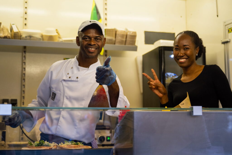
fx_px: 296
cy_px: 78
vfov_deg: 29.3
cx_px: 116
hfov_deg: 42.7
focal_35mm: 46
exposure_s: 1/320
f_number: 2.8
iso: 500
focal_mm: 46
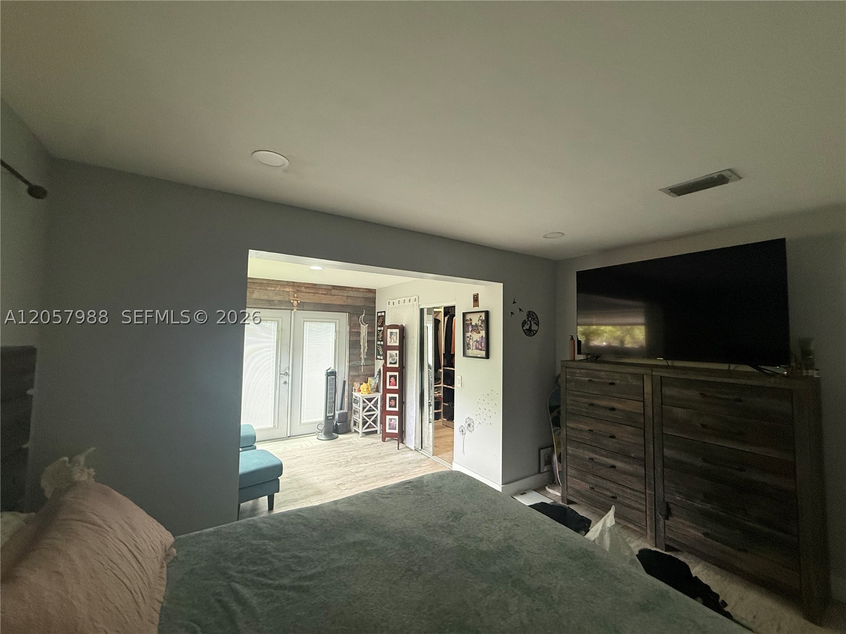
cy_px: 317
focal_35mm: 14
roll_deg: -1.5
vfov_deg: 85.7
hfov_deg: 102.1
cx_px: 423
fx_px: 342
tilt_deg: +3.9
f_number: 2.2
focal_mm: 2.22
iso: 250
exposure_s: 1/60
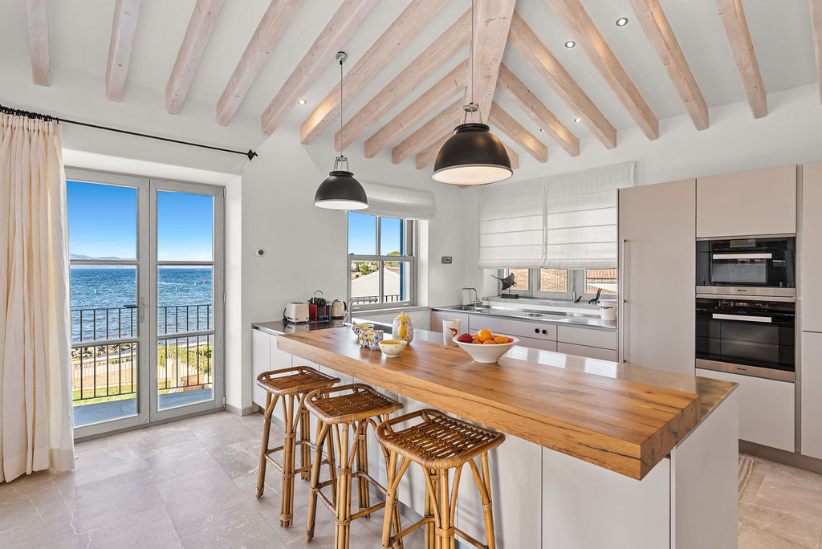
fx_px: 388
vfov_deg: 70.5
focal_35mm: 17
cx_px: 411
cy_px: 274
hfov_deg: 93.2
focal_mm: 17
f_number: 5
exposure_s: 1/30
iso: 320
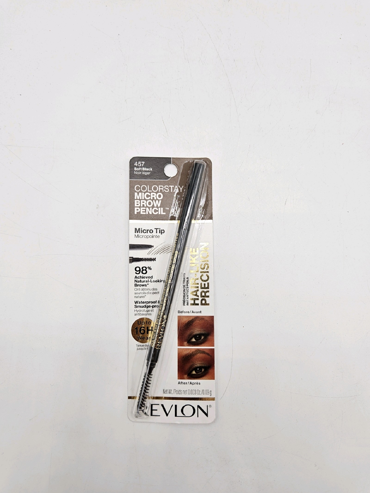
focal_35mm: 23
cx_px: 185
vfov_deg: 73.9
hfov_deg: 58.9
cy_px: 246
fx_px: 328
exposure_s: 1/385
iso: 25
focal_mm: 5.4
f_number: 1.8
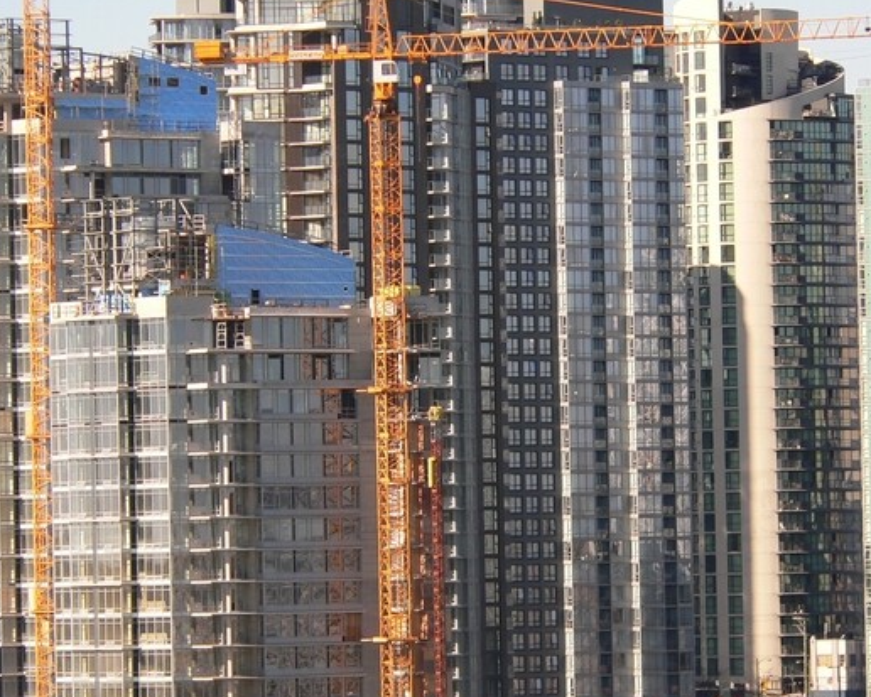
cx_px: 484
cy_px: 370
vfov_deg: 5.0
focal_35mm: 311
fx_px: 8019
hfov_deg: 6.2
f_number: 4
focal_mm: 42.8
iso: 80
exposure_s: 1/500
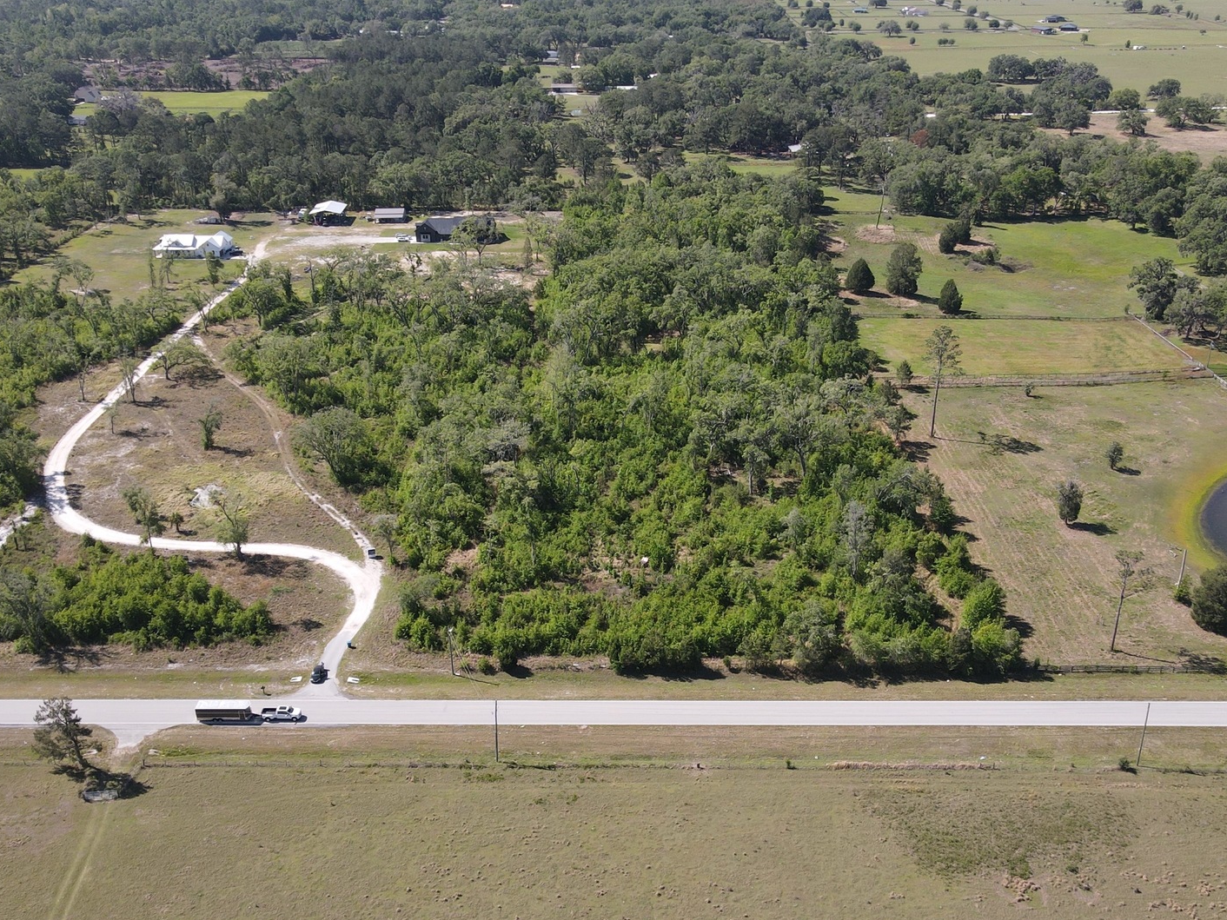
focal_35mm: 34
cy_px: 554
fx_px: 1205
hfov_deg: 54.0
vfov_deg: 41.6
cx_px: 622
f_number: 2.8
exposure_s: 1/400
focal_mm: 4.5
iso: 110
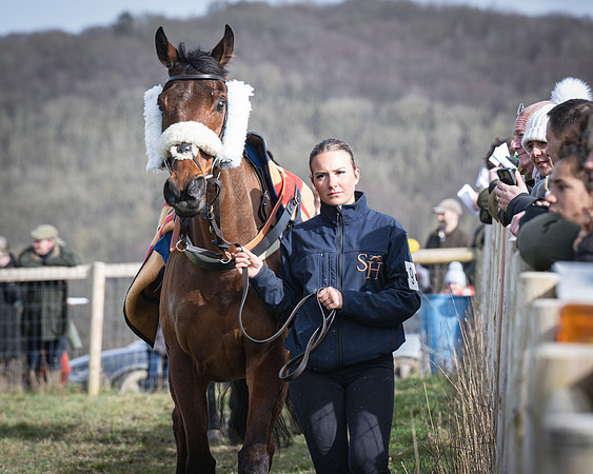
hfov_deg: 6.1
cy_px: 226
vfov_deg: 4.9
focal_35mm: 318
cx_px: 298
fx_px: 5584
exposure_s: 1/1000
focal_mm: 180
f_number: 5.6
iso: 400
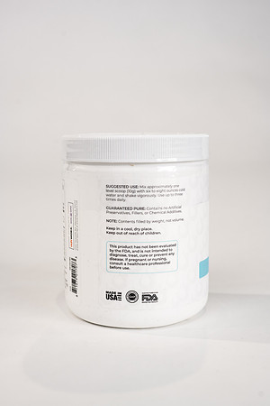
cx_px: 135
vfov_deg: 39.6
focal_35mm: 50
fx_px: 562
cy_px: 203
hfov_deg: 27.0
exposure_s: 1/125
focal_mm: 50
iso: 200
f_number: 5.6
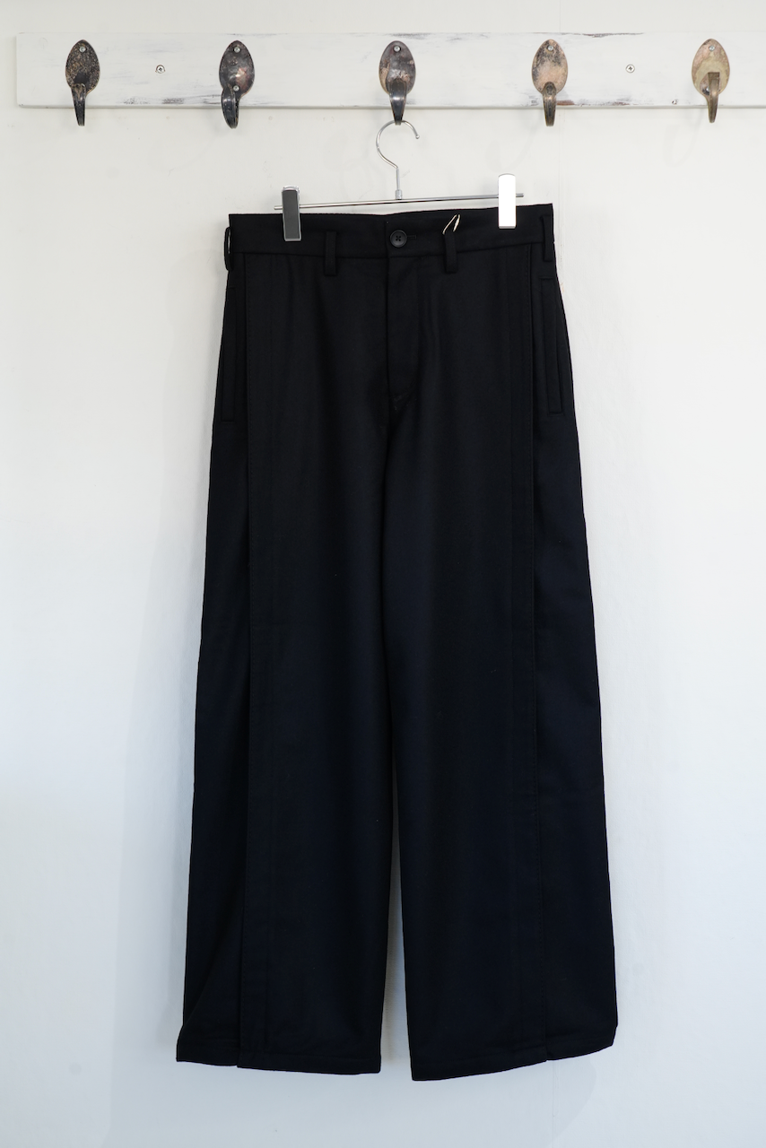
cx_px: 383
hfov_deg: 25.5
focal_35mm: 53
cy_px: 574
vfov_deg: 37.5
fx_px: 1691
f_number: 8
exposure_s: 1/30
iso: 800
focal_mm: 53
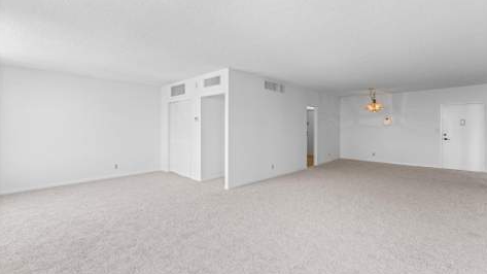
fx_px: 221
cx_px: 244
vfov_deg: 63.5
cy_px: 128
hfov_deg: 95.6
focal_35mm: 17
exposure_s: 1/5
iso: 200
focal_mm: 16.1
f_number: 8
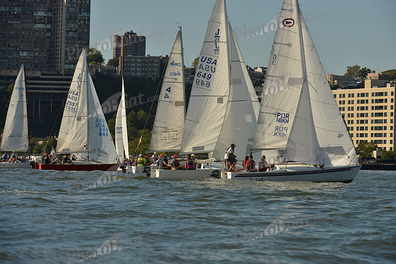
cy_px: 132
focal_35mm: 200
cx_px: 198
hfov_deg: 10.3
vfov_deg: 6.9
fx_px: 2200
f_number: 8
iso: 200
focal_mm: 200
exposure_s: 1/1000
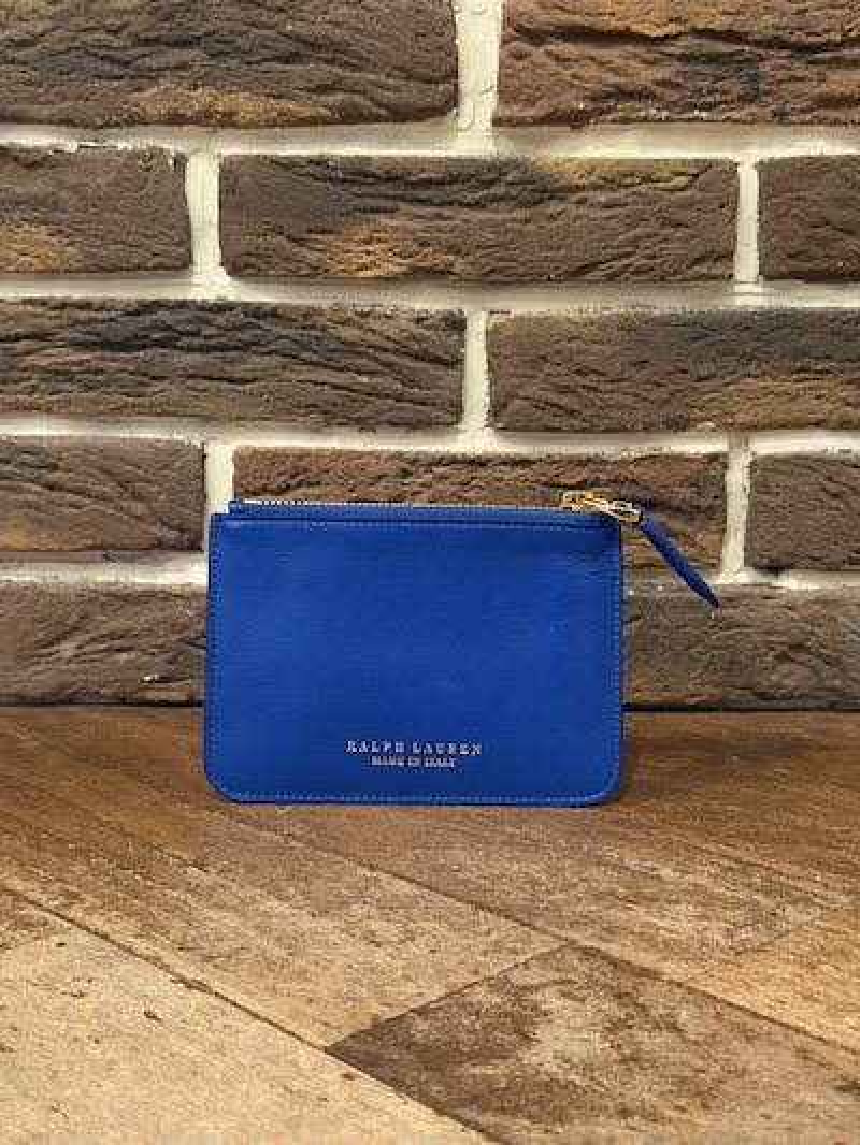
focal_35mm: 48
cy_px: 572
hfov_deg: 30.3
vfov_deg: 39.6
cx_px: 430
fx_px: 1589
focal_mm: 6.76
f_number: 1.78
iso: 640
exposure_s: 1/30
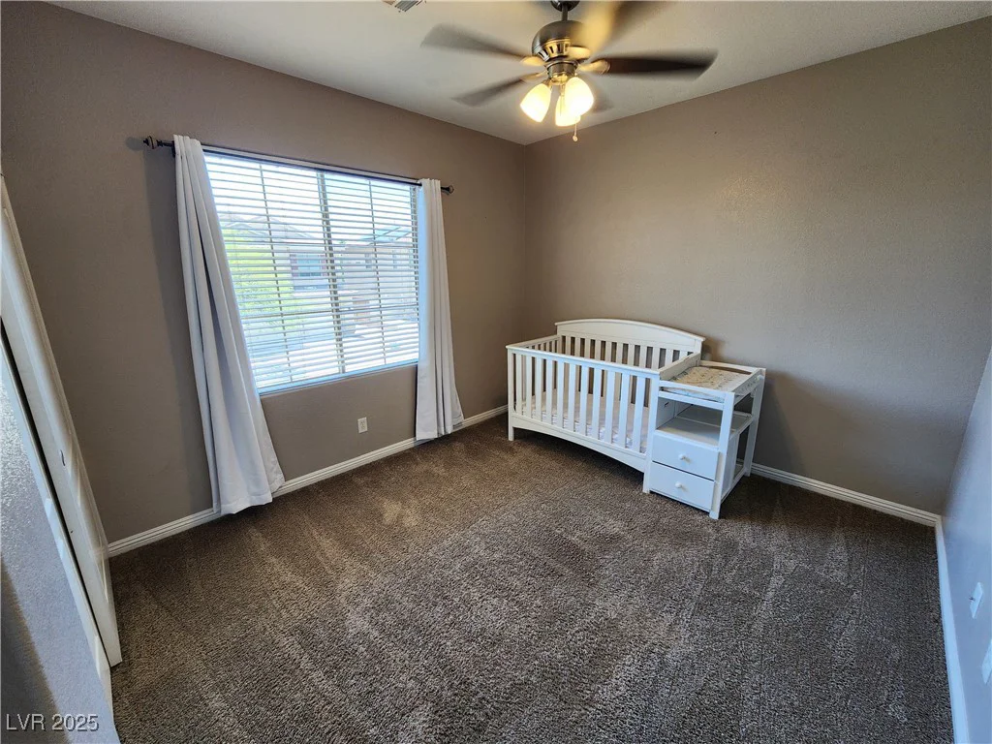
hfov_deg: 106.2
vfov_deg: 89.9
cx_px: 496
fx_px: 373
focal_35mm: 13
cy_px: 372
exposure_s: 1/60
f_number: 2.2
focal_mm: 2.2
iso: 125
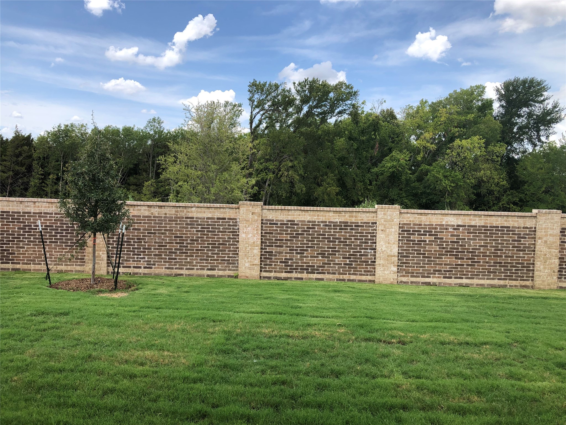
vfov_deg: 49.7
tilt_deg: -3.2
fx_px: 458
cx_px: 283
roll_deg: -1.1
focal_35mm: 28
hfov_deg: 63.4
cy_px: 212
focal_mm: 3.99
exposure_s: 1/1389
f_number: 1.8
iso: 20
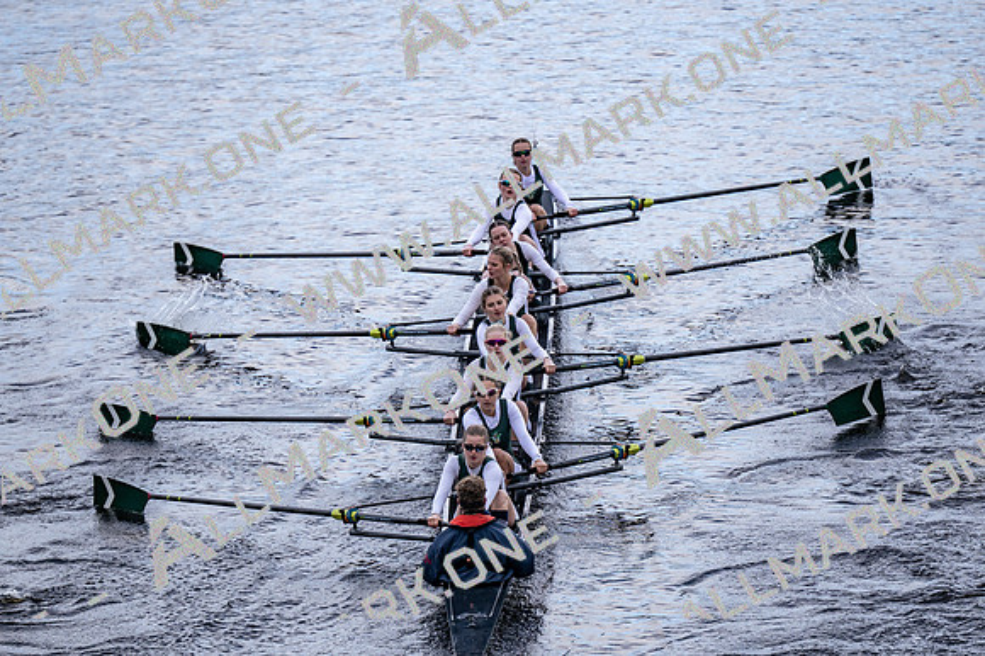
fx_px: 8203
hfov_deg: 6.9
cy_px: 328
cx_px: 492
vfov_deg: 4.6
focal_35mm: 300
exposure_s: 1/2000
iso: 450
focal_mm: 200
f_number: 2.8
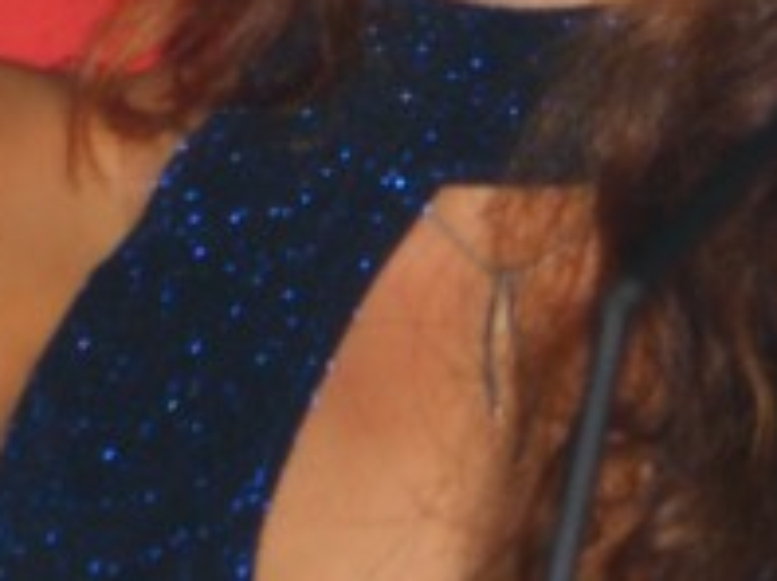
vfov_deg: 4.6
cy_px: -59
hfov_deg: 6.1
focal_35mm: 324
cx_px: 600
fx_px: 7264
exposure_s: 1/60
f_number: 4.4
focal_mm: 16.6
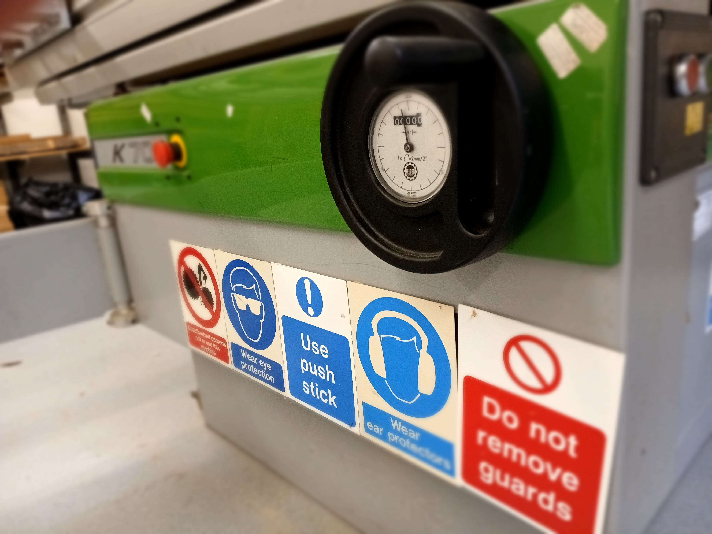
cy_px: 267
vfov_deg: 53.1
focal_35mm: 26
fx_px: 535
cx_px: 356
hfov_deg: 67.3
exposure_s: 1/50
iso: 320
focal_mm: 3.98
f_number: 1.8
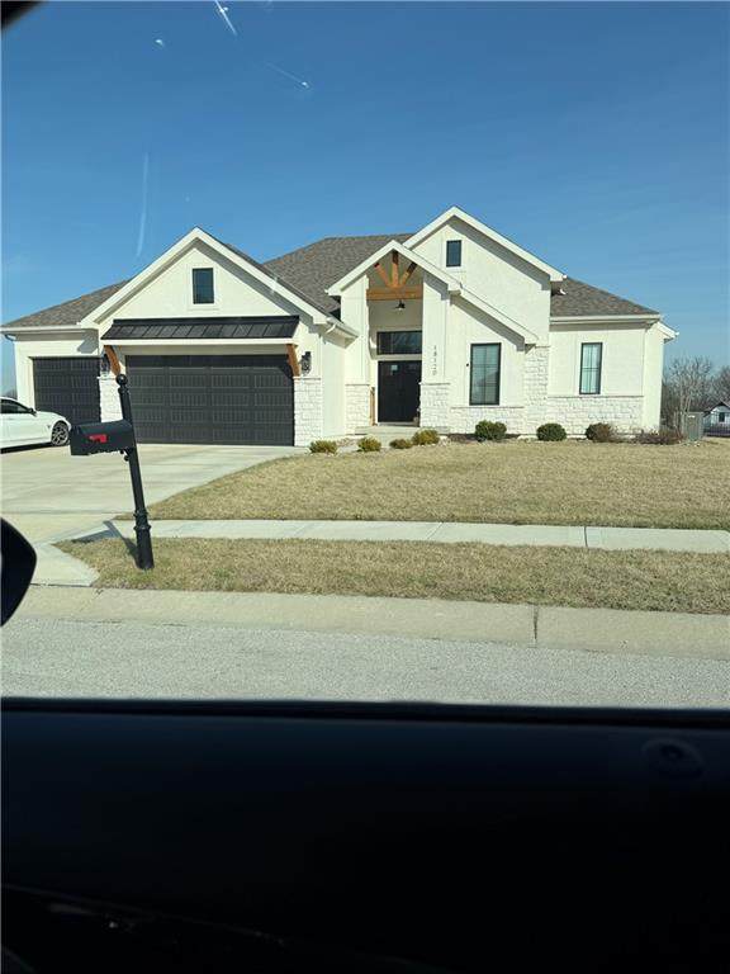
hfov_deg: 56.8
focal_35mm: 24
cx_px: 365
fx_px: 675
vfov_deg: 71.6
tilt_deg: -4.0
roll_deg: -2.8
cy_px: 487
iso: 80
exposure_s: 1/4975
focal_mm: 6.76
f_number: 1.78
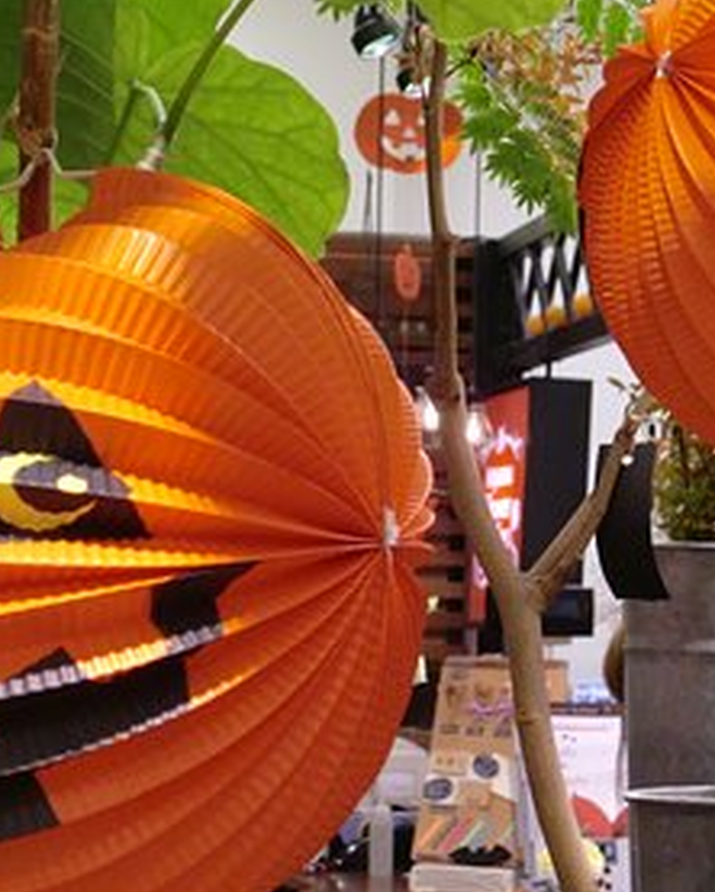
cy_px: 489
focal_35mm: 119
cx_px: 370
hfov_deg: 13.0
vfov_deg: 16.1
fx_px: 3144
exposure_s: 1/80
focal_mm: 11.7
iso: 400
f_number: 4.1
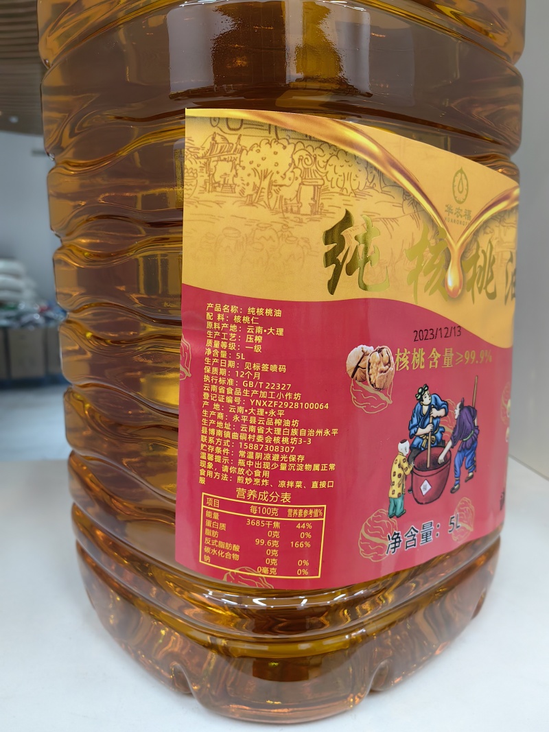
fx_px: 571
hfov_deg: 51.3
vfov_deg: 65.3
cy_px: 366
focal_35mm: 27
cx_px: 274
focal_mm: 5.75
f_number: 4
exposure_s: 1/33.3
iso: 250
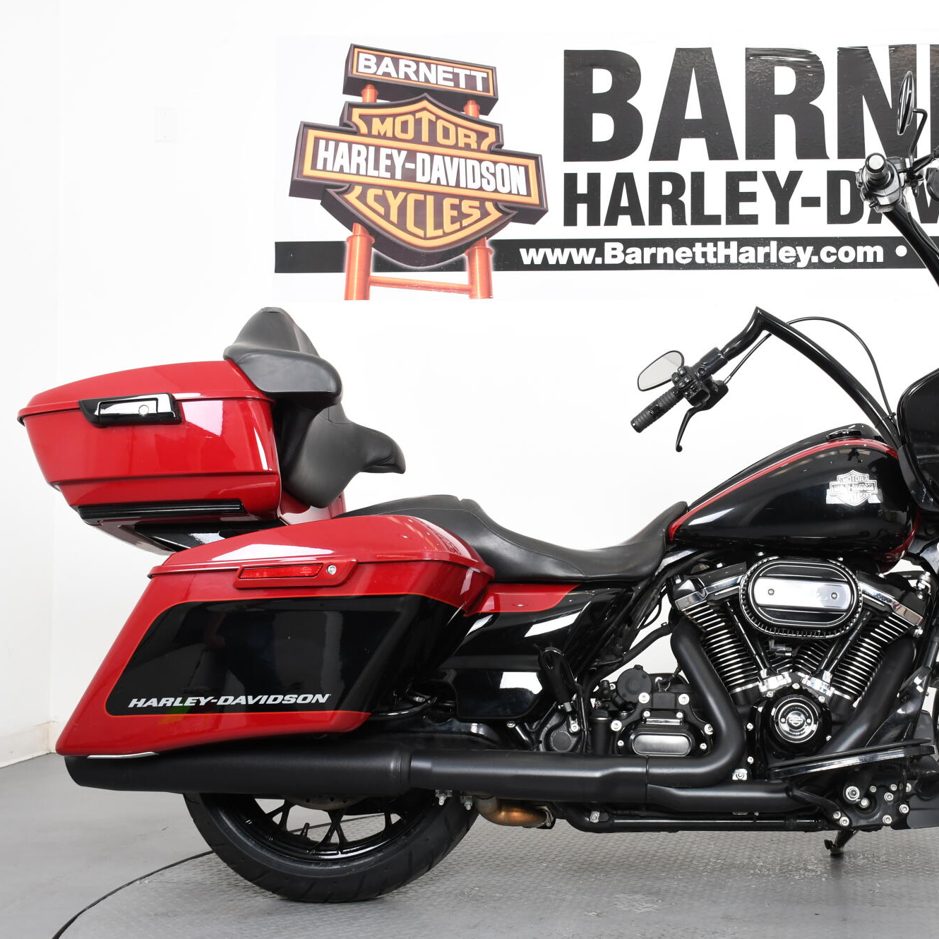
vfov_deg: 36.8
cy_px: 469
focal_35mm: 46
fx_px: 1412
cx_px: 669
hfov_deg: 36.2
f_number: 9
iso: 640
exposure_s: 1/200
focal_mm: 24
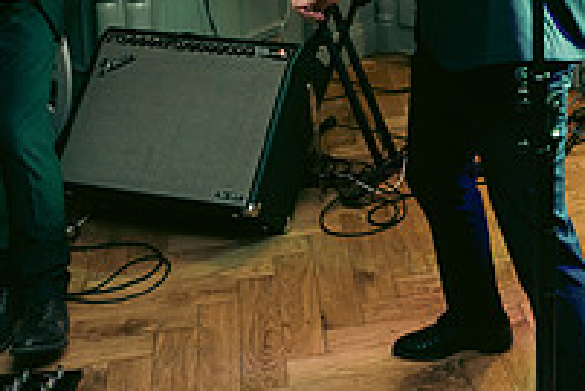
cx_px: 539
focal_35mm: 69
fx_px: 1122
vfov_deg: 18.7
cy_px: -85
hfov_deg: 28.0
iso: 2500
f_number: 3.5
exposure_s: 1/160
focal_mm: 24
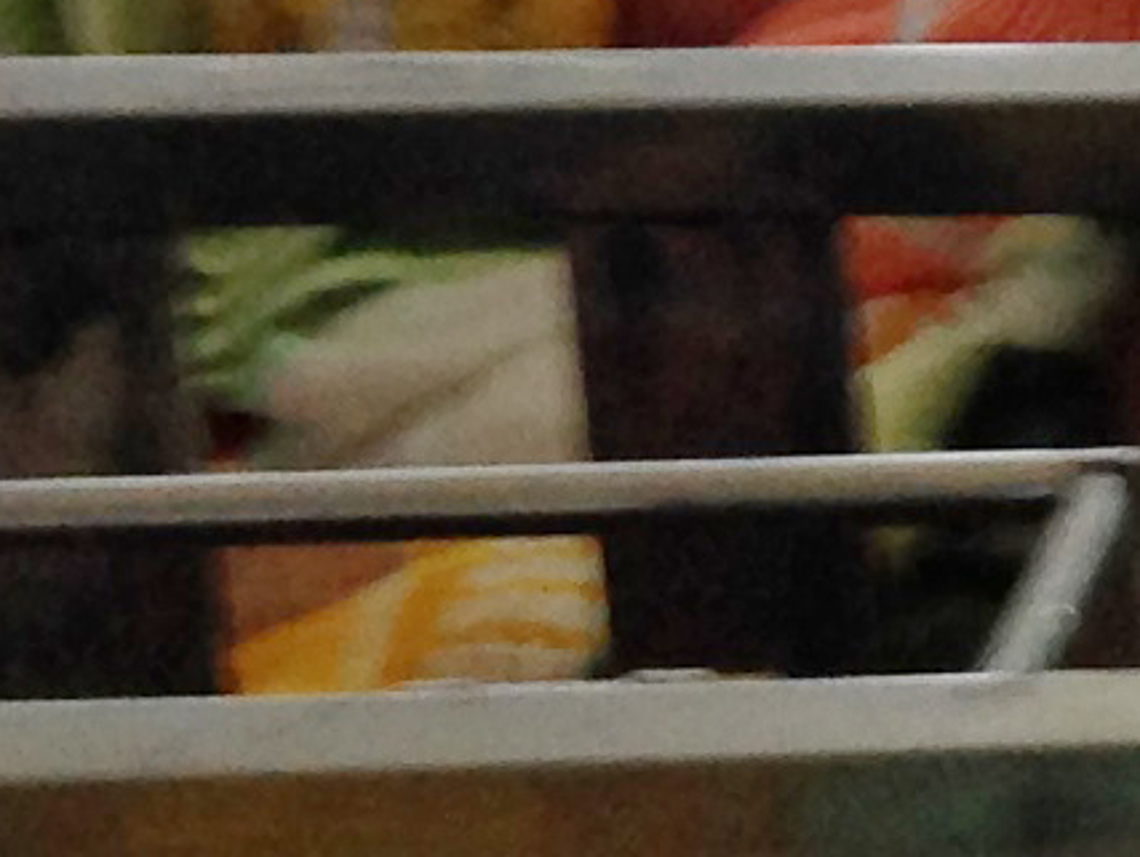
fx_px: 8306
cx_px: 3308
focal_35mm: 252
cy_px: -788
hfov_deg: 7.1
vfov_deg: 5.8
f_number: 2.4
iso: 80
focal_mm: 4.12
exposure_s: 1/20
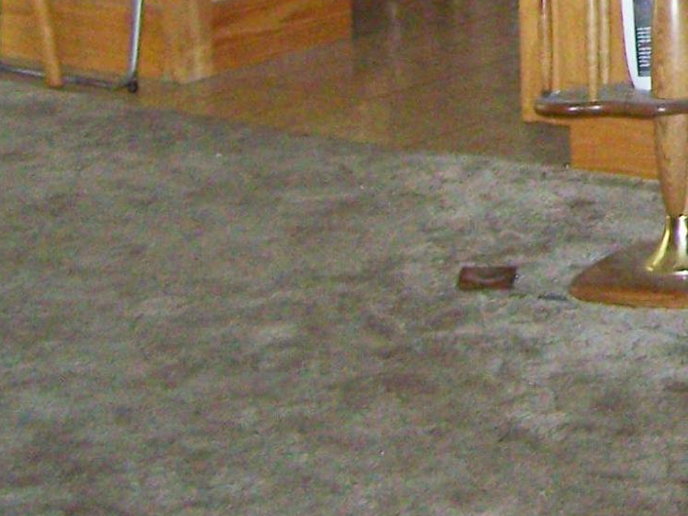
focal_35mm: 157
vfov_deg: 9.0
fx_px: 3121
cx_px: 1139
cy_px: -416
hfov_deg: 11.8
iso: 160
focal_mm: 6.3
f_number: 2.8
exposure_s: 1/60
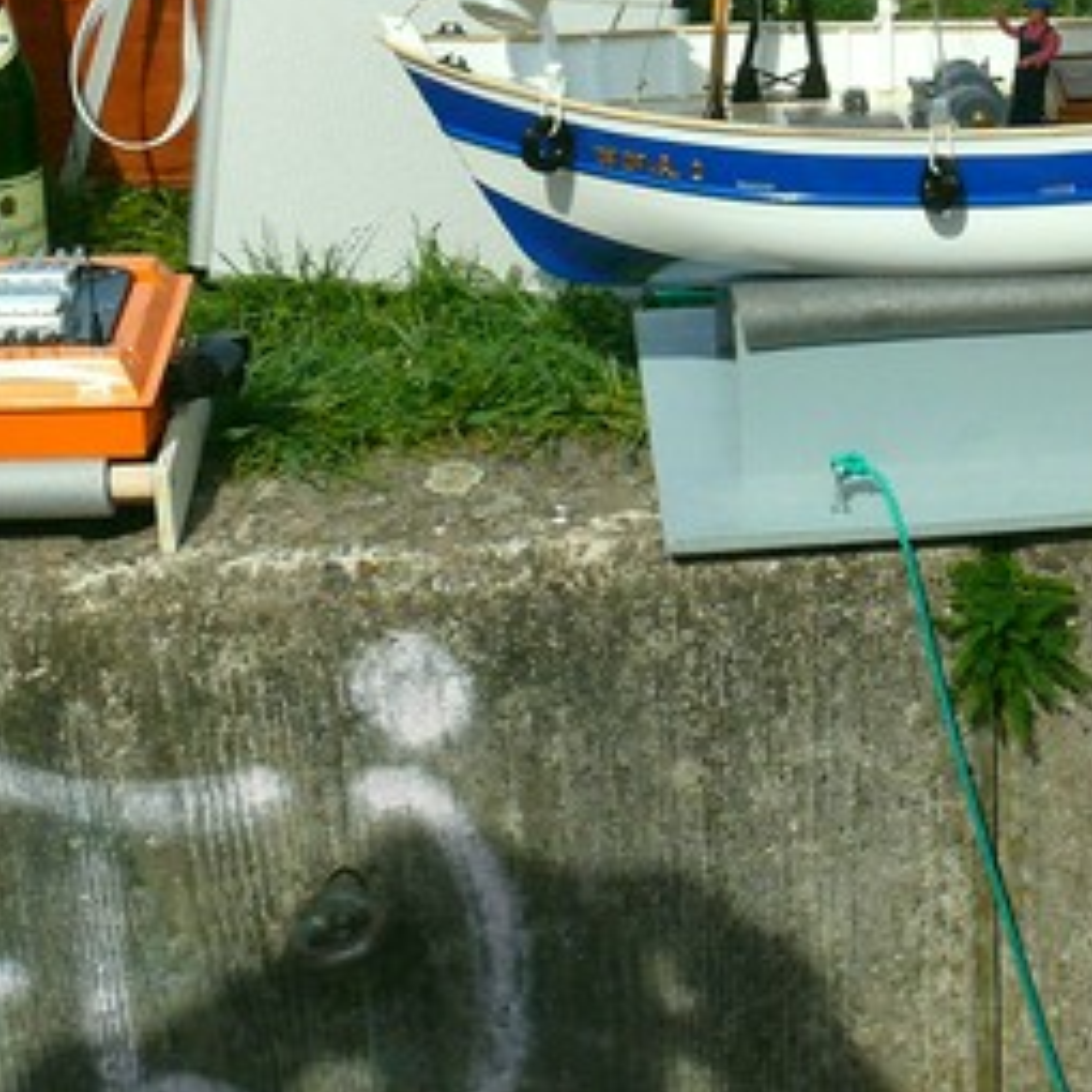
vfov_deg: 17.5
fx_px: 3462
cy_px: -17
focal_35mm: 97
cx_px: 1139
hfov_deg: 17.4
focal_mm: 7.4
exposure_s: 1/400
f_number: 5.6
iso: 200
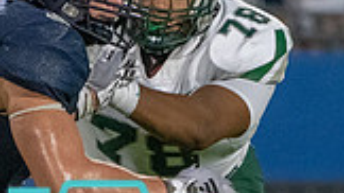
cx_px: 37
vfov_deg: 0.8
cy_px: 282
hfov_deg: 1.4
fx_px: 14416
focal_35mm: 1581
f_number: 5.6
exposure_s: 1/1000
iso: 8000
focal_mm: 318
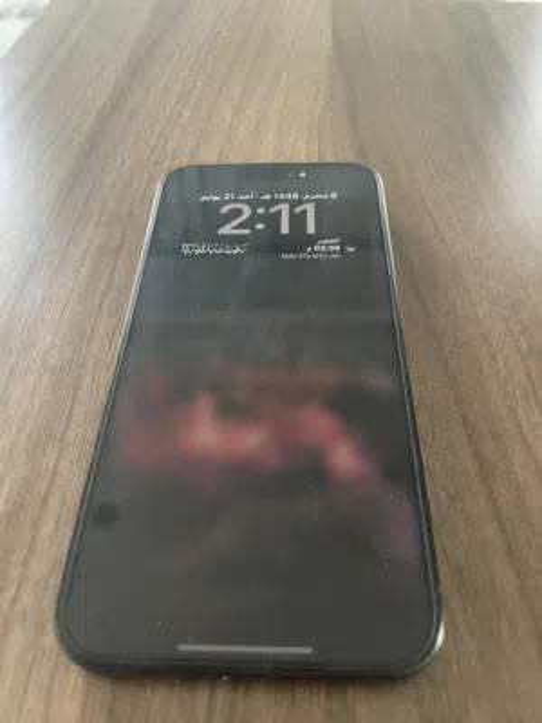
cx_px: 271
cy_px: 362
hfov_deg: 53.1
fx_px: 543
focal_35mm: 26
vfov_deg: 67.3
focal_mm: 4.2
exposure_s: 1/29
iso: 500
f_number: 1.6
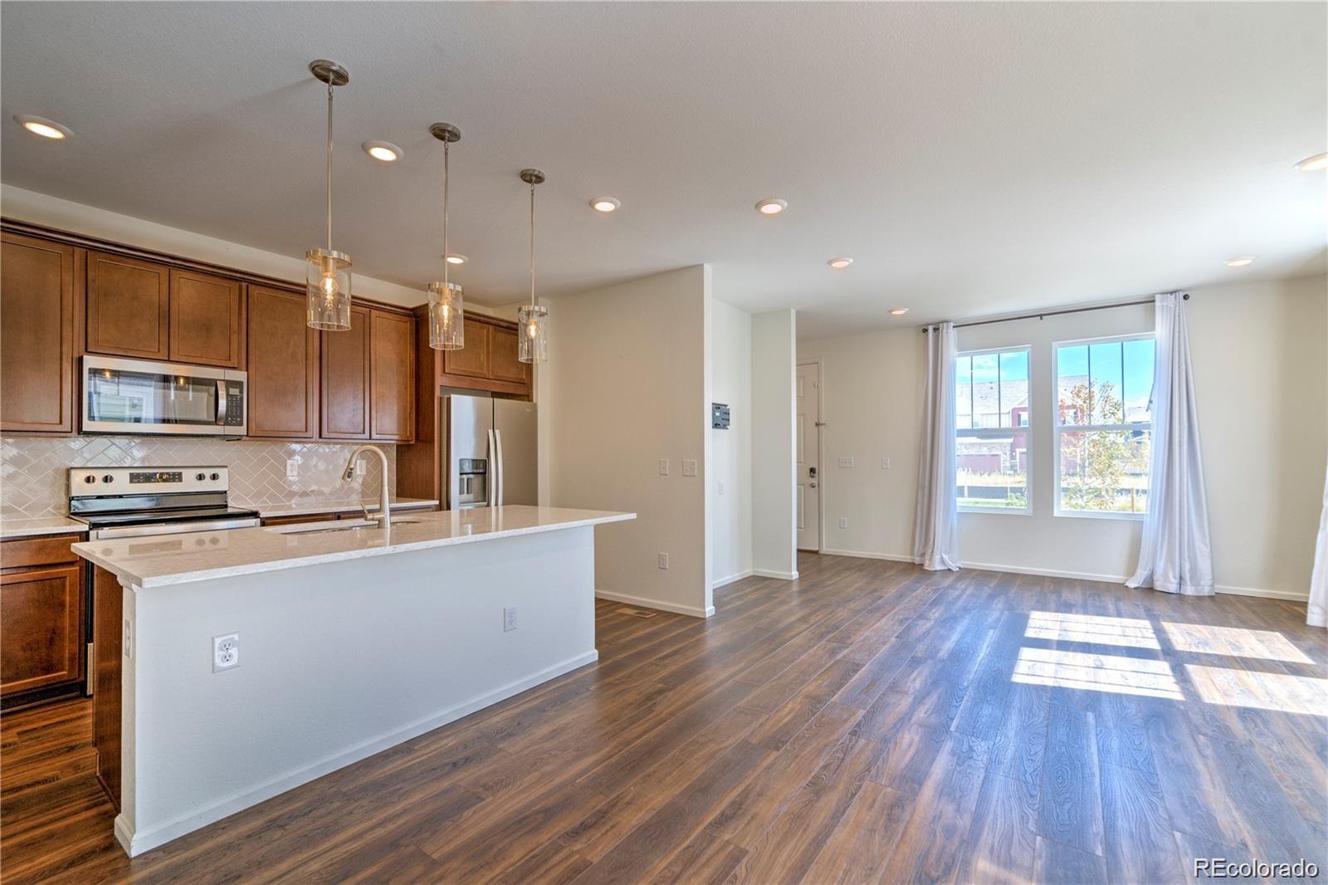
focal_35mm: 15
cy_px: 442
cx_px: 664
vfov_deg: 77.3
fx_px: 553
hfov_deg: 100.4
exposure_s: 1/80
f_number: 9
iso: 400
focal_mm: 15
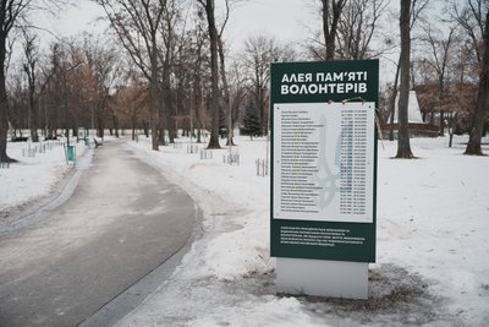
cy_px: 164
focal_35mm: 32
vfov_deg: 41.1
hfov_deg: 58.7
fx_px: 435
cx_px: 244
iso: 200
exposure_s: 1/323
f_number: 3.5
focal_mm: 32
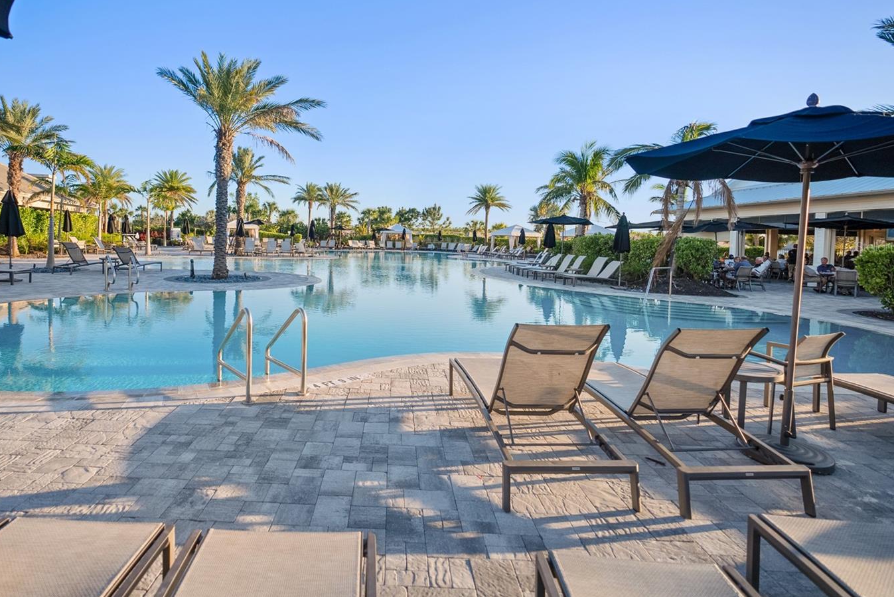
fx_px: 472
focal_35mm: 19
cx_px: 384
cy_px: 246
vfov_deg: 64.1
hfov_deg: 86.4
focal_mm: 16
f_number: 2.8
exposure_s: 1/2000
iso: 160
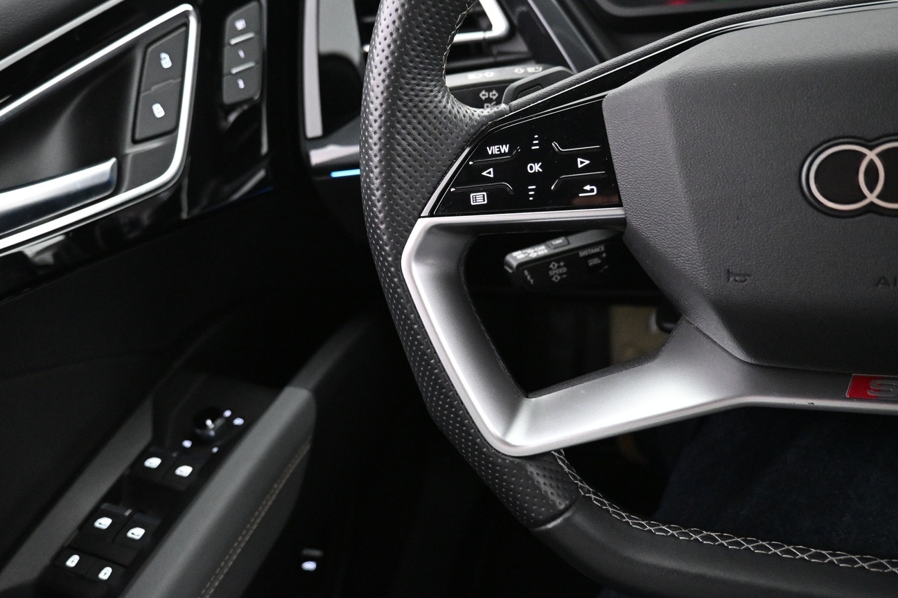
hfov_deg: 61.6
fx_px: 748
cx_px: 376
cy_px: 251
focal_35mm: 30
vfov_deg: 43.5
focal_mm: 16
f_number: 3.5
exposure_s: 1/30
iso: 4000
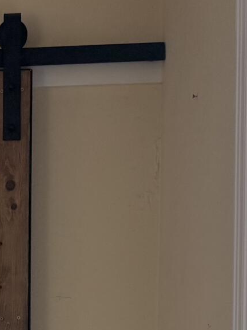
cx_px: -111
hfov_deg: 11.4
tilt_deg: -4.2
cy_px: 460
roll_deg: +0.7
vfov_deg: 14.9
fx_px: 1189
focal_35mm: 125
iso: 100
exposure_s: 1/147
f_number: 1.78
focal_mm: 6.76
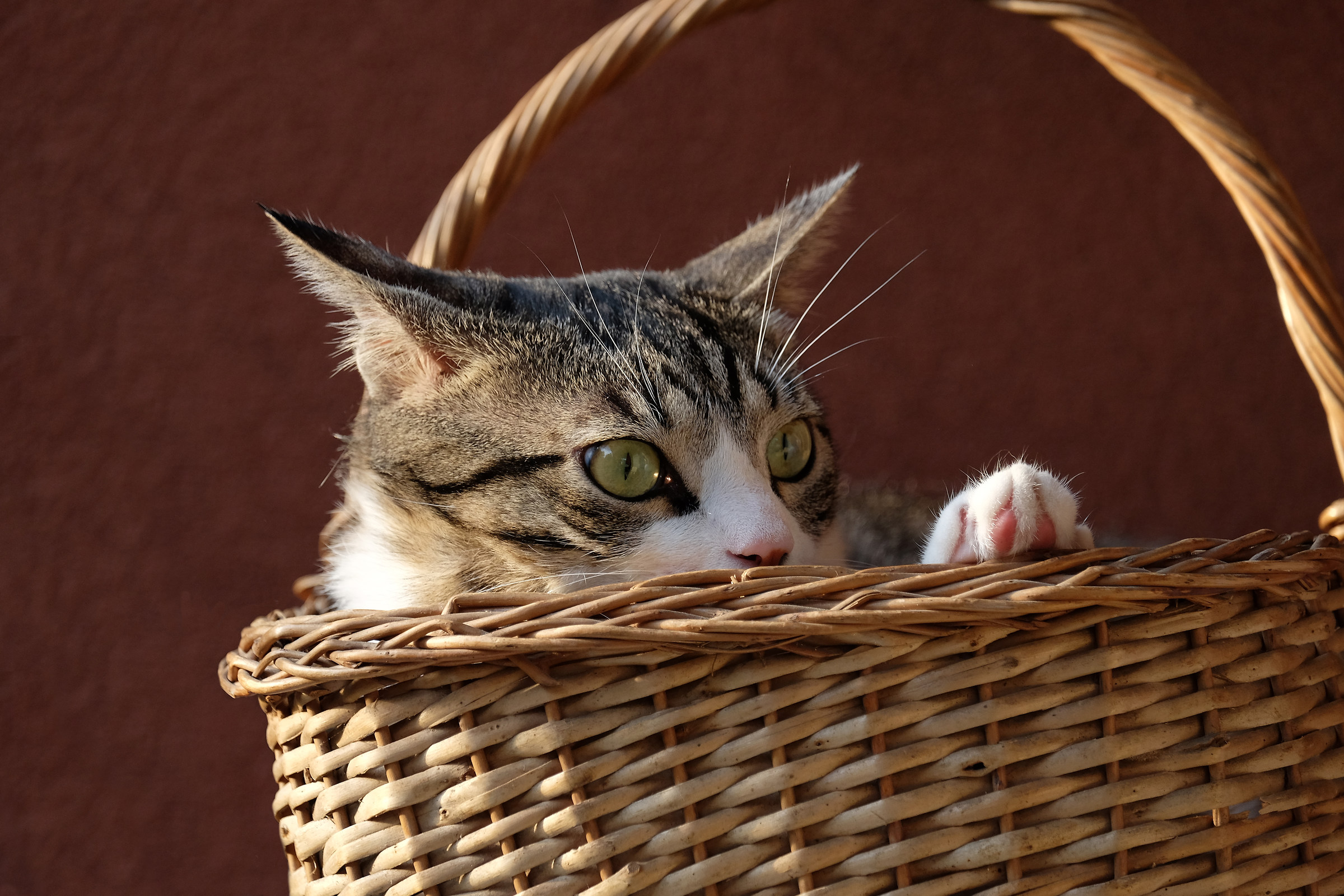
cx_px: 672
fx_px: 9669
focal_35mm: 259
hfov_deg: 8.0
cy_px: 448
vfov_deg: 5.3
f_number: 5.6
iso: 800
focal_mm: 172.4
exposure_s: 1/220
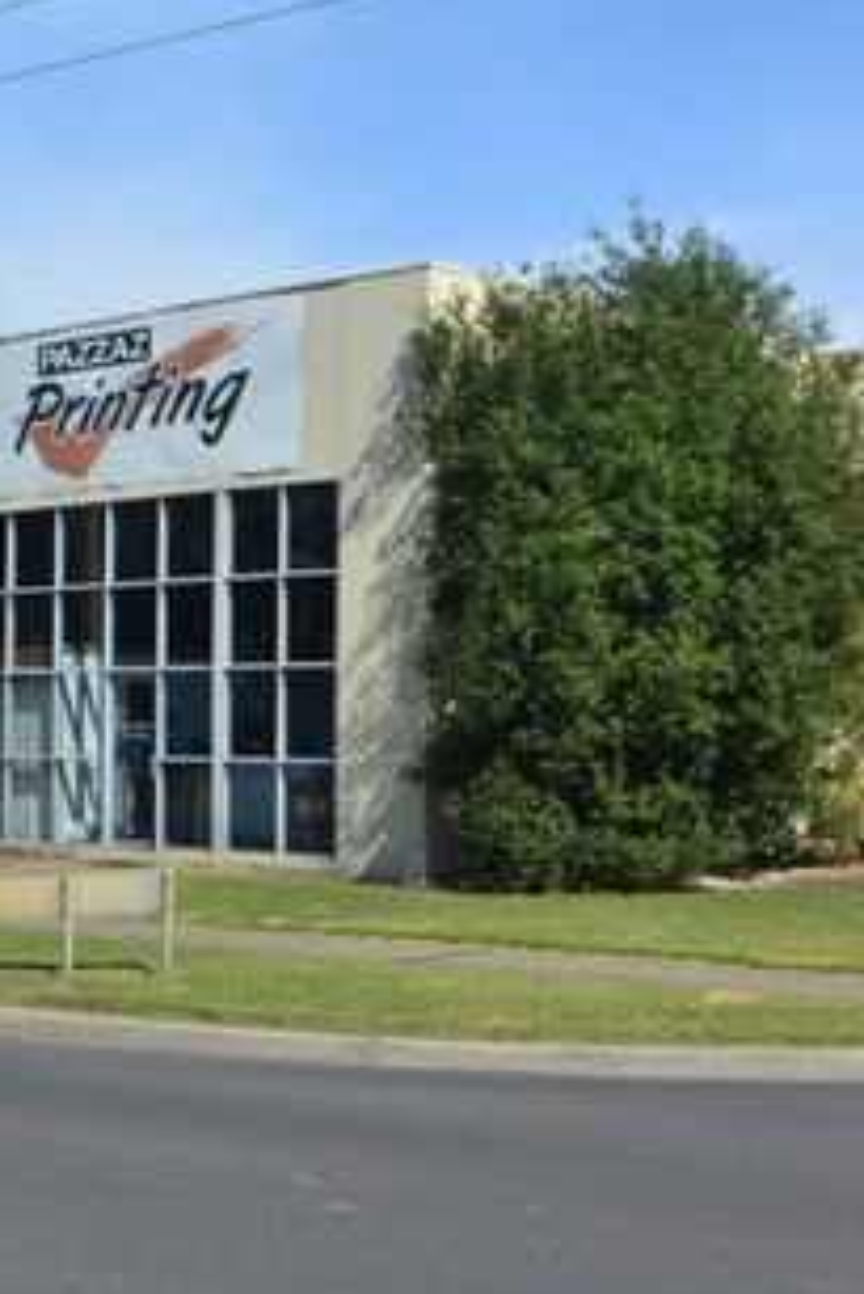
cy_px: 651
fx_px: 2805
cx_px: 775
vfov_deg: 26.0
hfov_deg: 17.3
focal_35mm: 78
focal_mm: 34
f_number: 11
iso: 400
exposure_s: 1/400
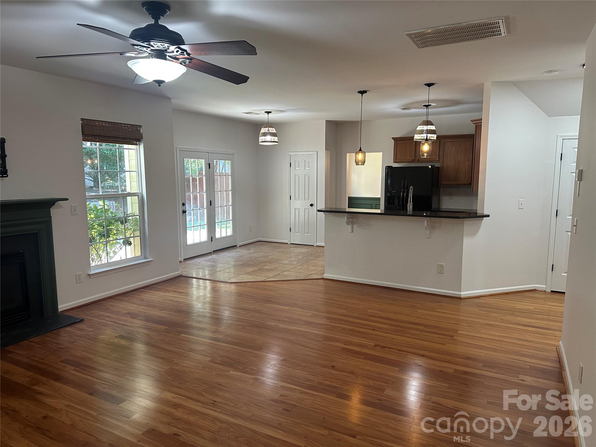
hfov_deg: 71.6
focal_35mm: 24
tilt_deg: -7.2
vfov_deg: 56.8
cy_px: 224
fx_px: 413
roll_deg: -0.3
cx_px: 298
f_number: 1.78
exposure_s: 1/120
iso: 200
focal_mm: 6.86
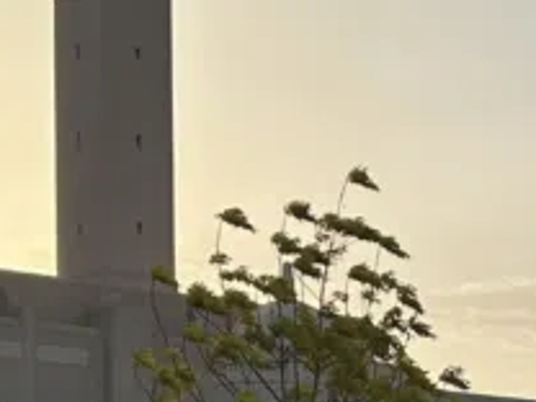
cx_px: 791
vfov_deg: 16.6
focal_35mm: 80
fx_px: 1239
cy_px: 616
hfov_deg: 20.9
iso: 50
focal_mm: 5.7
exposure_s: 1/4630
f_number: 1.5
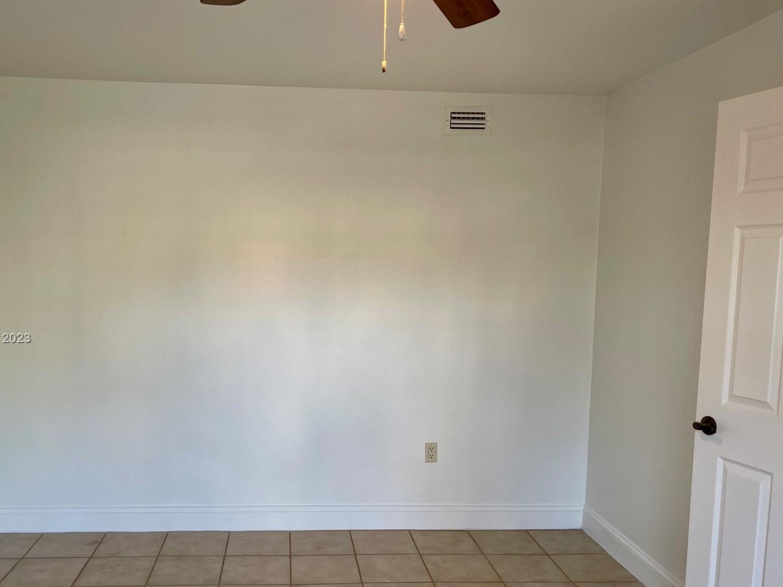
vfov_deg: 44.0
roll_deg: -0.7
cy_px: 339
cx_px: 320
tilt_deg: -6.2
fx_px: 724
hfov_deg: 56.5
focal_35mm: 32
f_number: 1.6
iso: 64
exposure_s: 1/60
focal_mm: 5.1
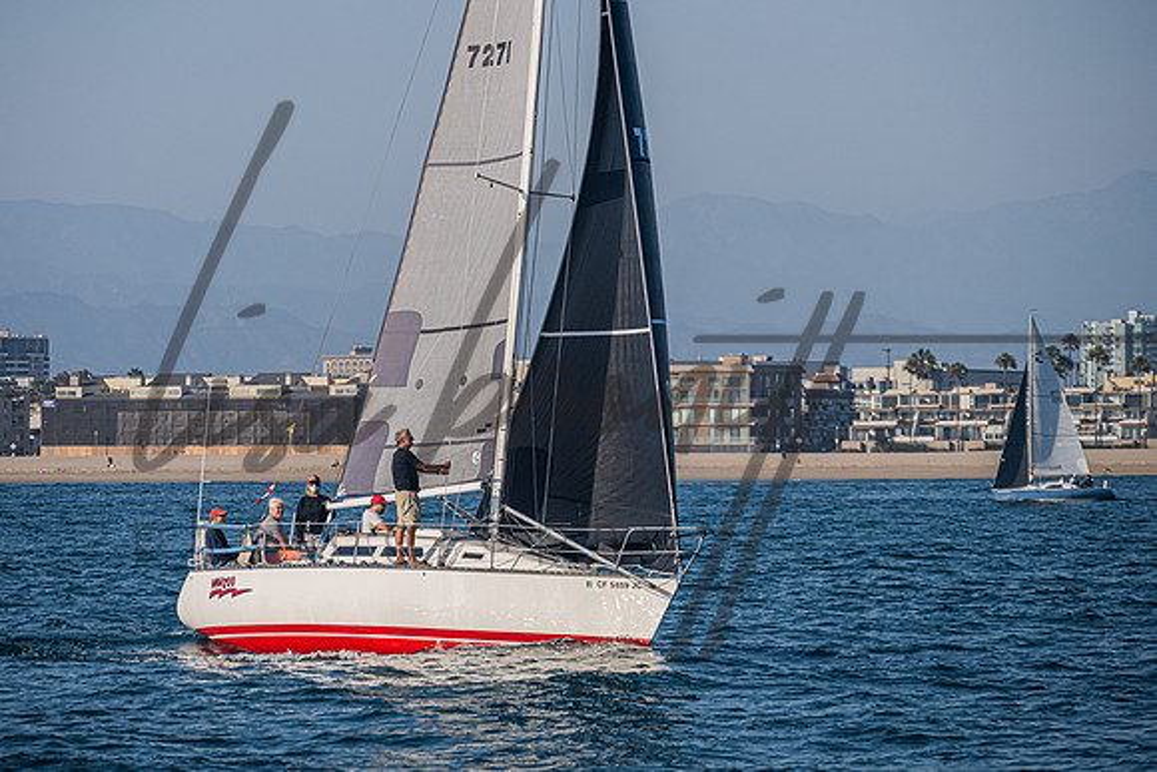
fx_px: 8059
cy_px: 335
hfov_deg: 8.2
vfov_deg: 5.5
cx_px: 531
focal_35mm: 251
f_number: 6.3
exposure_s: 1/1600
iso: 400
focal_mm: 200
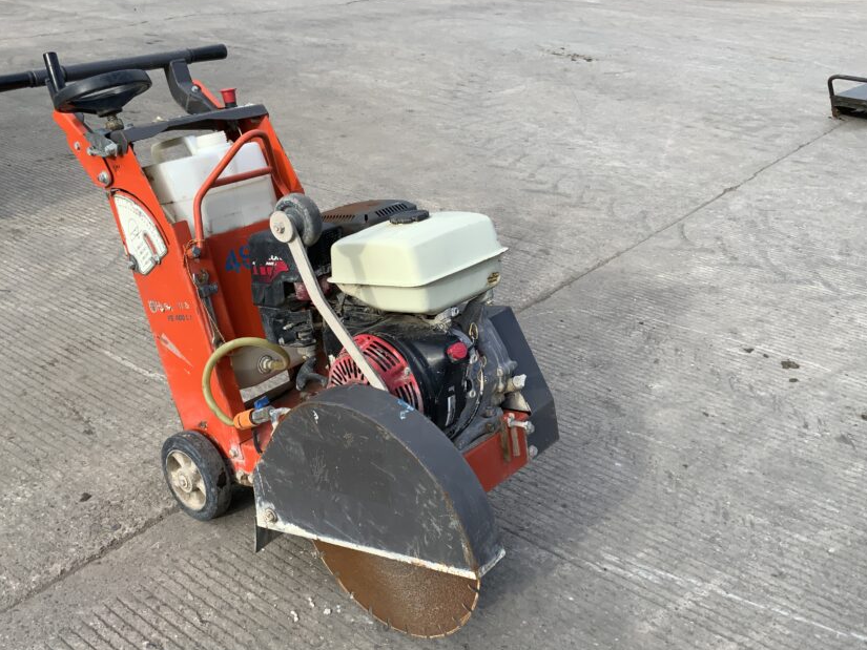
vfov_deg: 39.7
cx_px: 402
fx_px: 902
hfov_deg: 51.3
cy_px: 323
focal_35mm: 36
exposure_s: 1/524
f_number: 1.8
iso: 16
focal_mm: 3
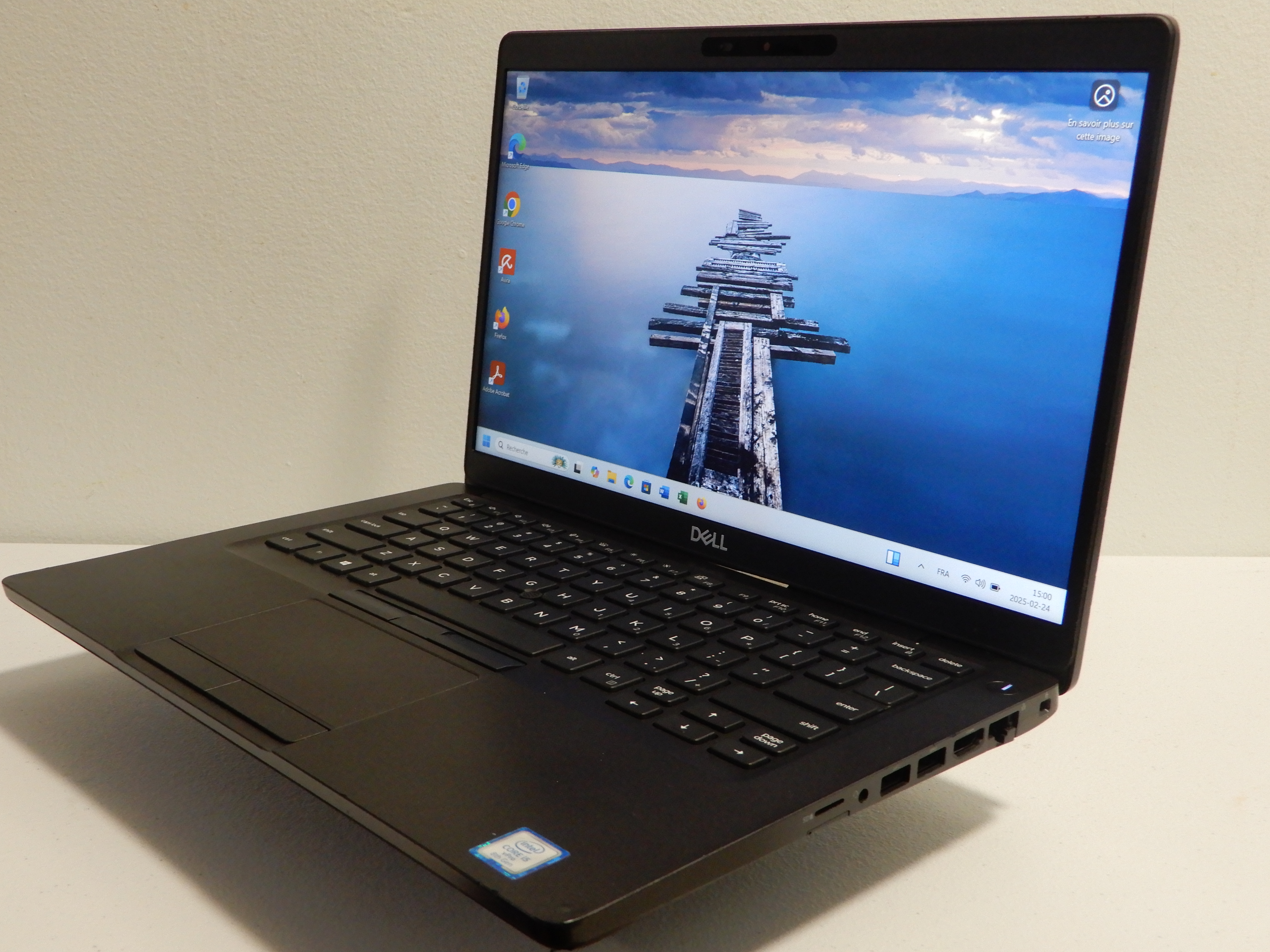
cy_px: 483
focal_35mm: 39
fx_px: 1431
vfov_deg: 36.8
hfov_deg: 47.9
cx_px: 630
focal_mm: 6.8
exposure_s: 1/15
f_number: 4
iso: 400
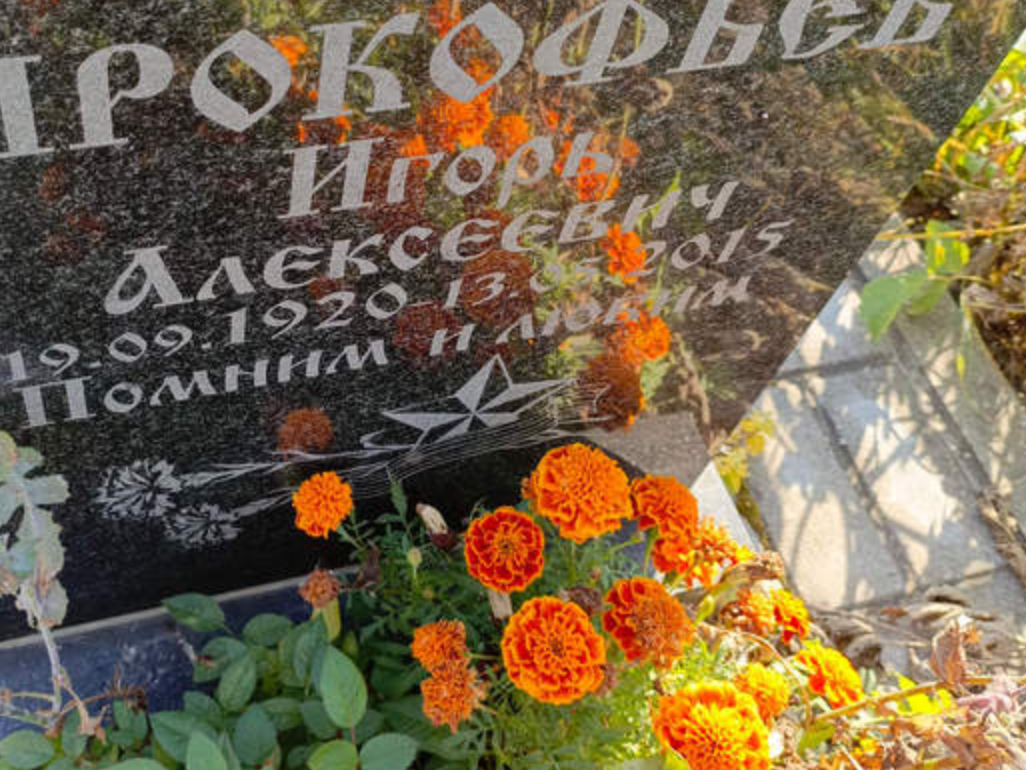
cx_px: 352
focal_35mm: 39
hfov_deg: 47.2
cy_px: 256
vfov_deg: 36.5
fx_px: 1156
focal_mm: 4.76
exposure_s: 1/128
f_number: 1.69
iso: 112
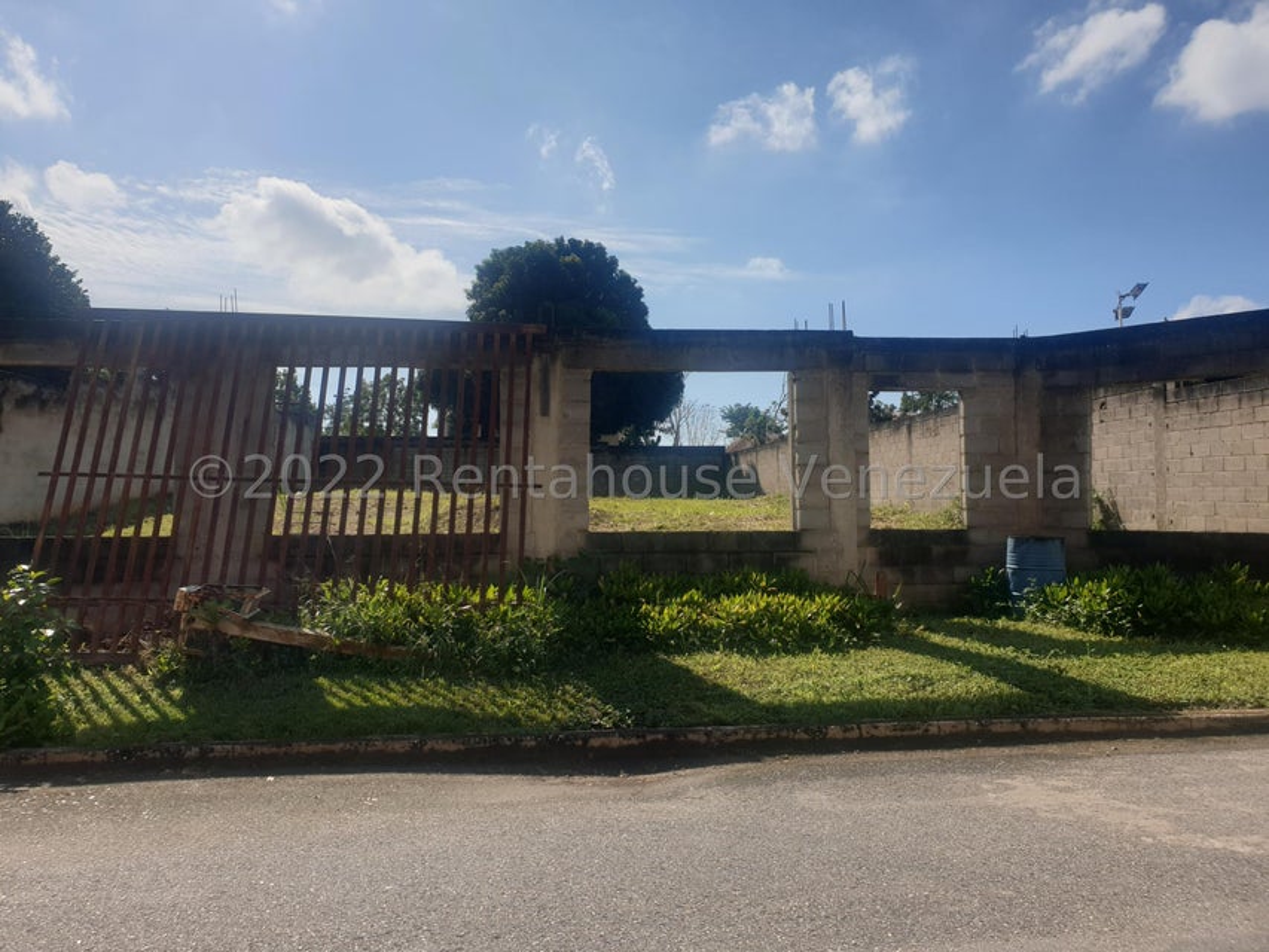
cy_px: 476
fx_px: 953
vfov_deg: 53.1
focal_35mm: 26
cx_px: 634
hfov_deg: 67.3
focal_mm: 4.3
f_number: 2.4
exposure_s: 1/2312
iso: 50
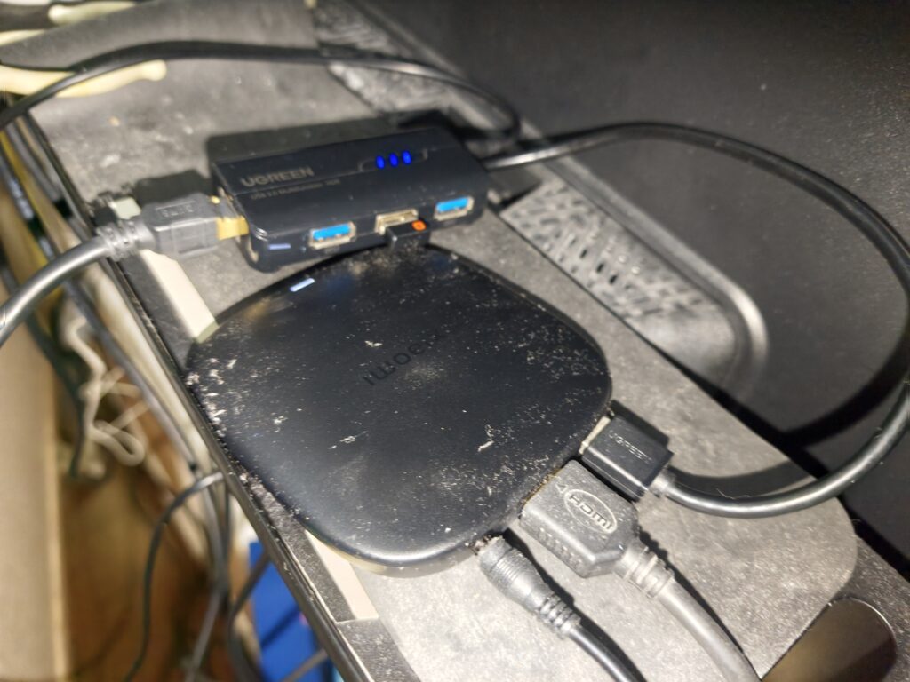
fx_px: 605
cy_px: 341
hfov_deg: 73.9
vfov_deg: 58.9
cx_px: 455
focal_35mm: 23
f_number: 1.67
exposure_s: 1/30
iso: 50
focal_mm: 6.62
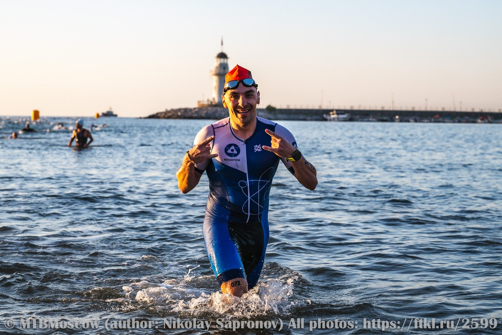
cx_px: 251
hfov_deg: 23.6
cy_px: 168
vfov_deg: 15.9
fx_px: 1199
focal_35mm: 86
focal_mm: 86
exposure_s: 1/800
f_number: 7.1
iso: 320
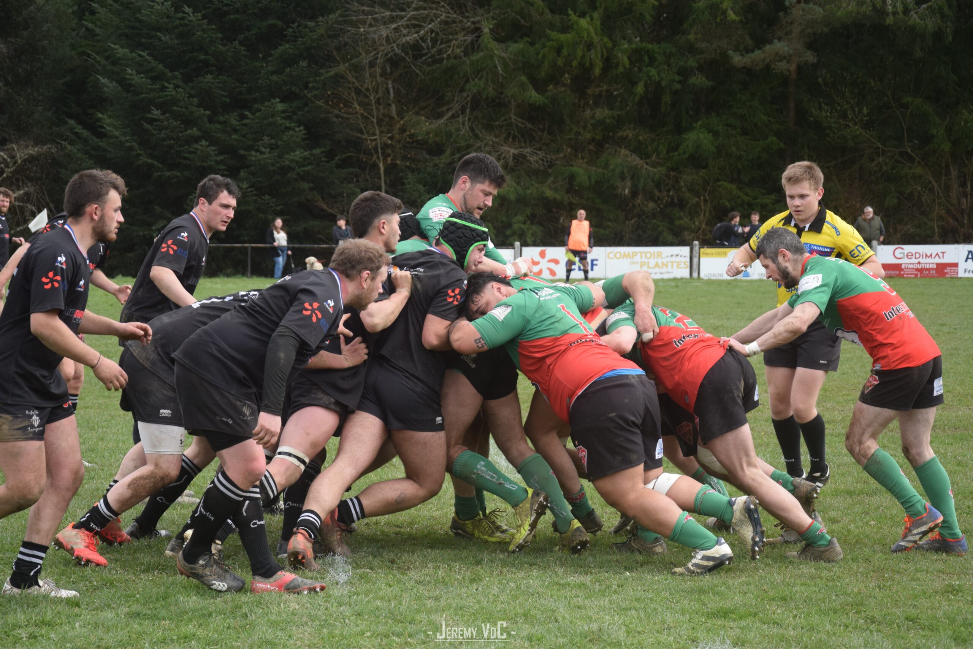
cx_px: 486
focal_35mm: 105
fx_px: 2838
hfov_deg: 19.5
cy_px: 324
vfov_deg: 13.0
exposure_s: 1/1000
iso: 720
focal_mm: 70
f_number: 5.3
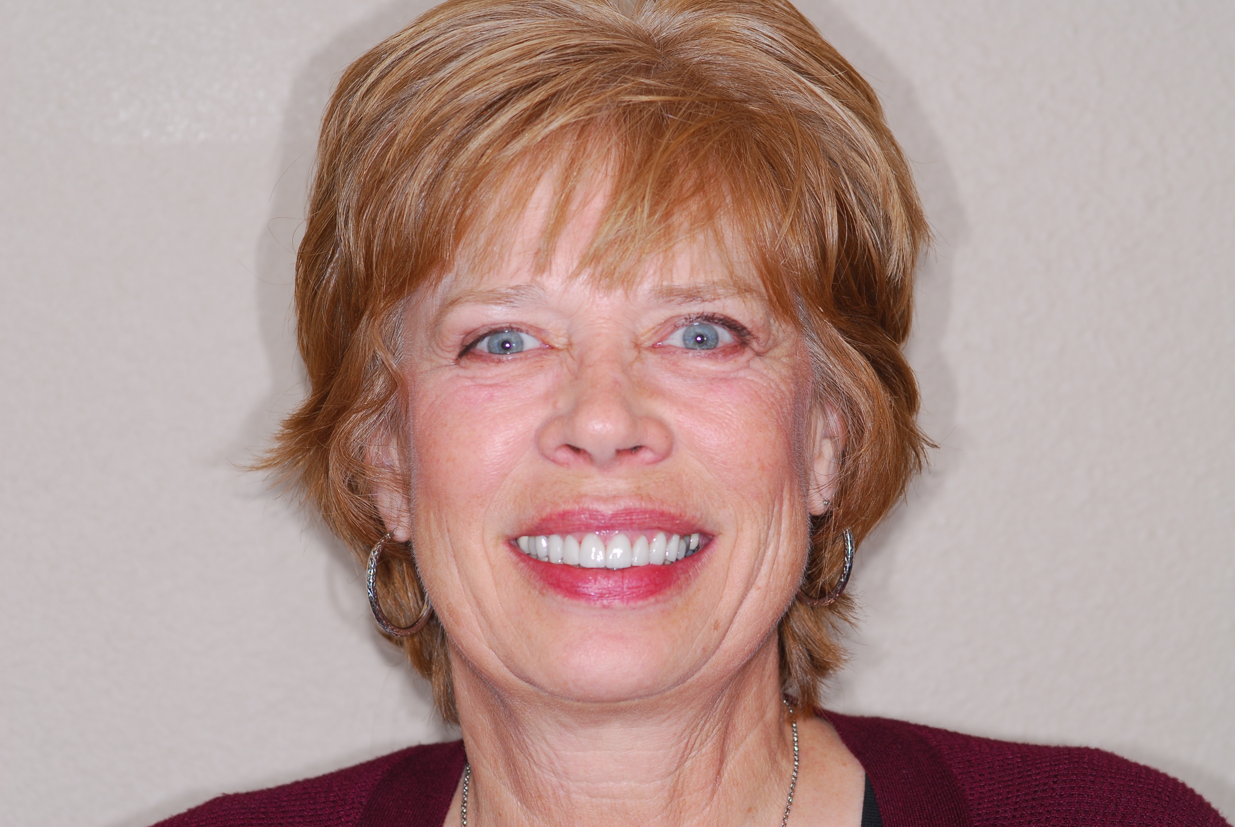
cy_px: 414
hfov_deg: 13.0
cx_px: 618
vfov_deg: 8.7
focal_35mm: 158
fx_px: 5410
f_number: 4.5
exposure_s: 1/200
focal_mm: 105
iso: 100
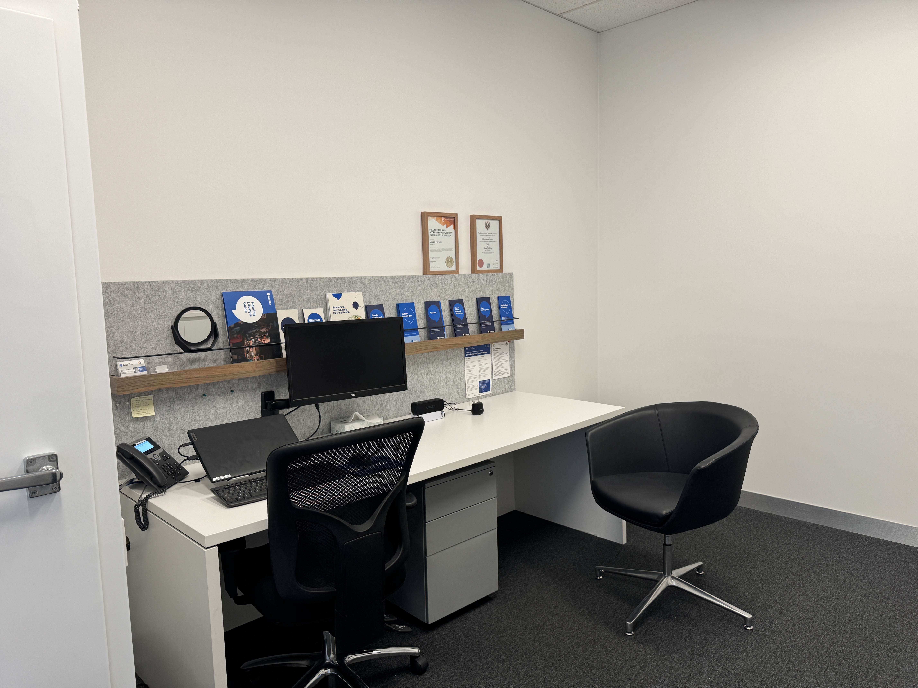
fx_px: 636
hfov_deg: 71.6
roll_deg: +1.1
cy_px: 344
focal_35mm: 24
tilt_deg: -5.8
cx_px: 459
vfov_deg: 56.8
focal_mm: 6.76
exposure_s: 1/100
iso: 80
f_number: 1.78
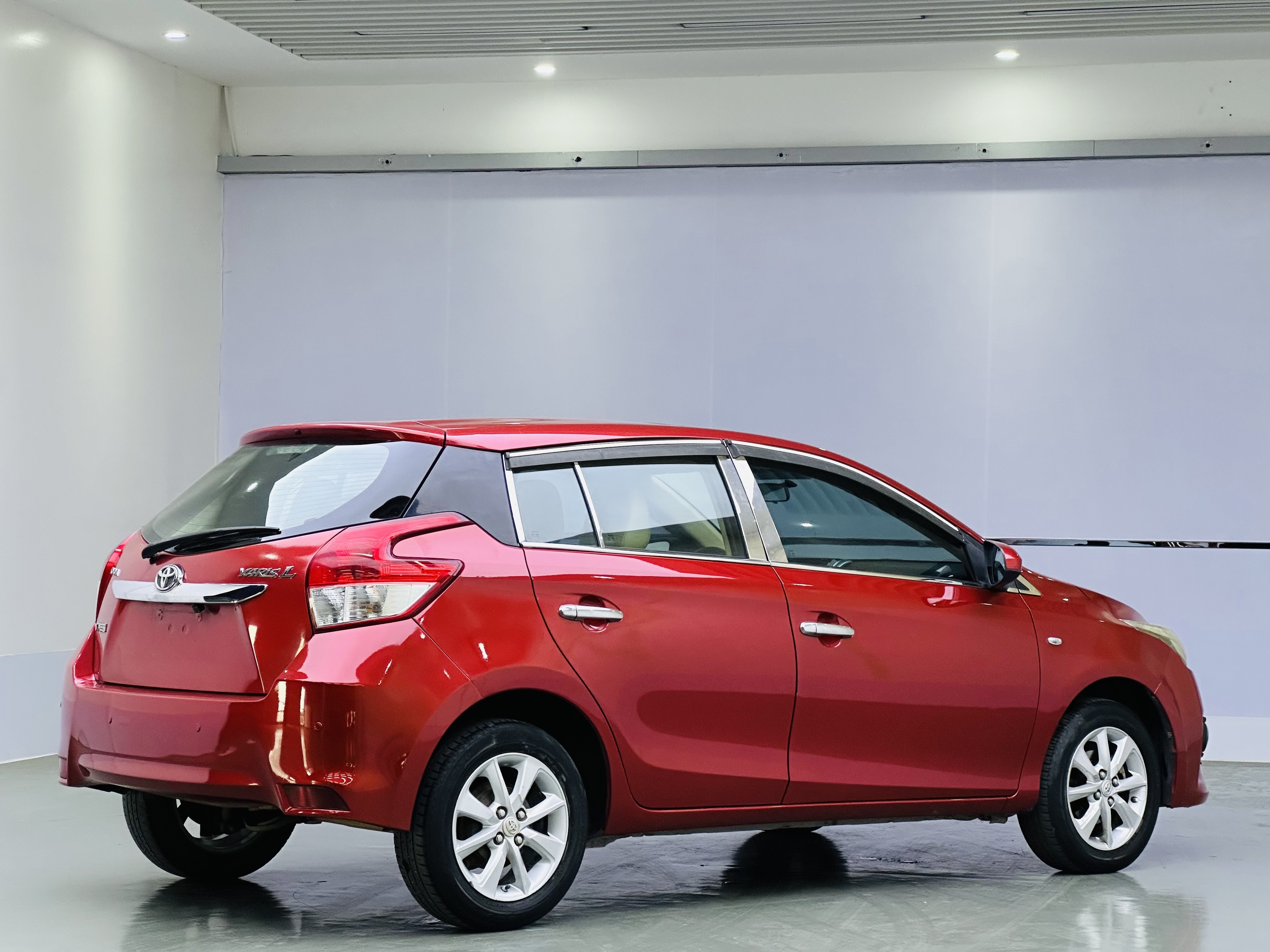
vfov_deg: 19.1
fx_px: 2825
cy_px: 476
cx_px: 635
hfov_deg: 25.3
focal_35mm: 77
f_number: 2.8
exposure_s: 1/100
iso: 250
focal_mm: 9
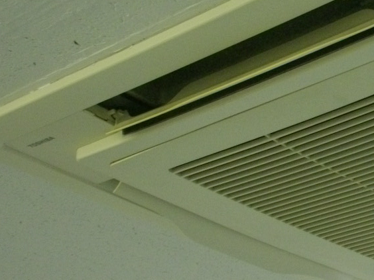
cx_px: 422
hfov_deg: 18.0
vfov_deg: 14.1
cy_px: 117
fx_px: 1134
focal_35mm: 105
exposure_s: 1/125
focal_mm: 6.2
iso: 200
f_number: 2.8
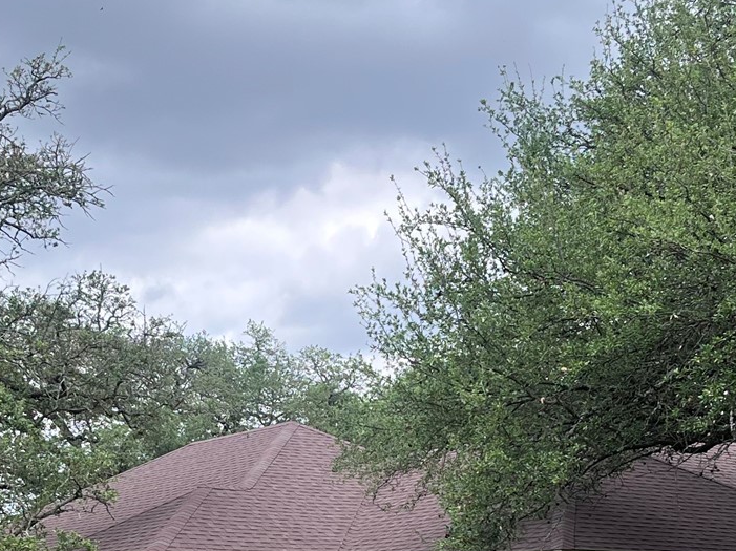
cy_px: 529
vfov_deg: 18.9
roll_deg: +0.0
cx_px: 327
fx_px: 1615
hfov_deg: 25.7
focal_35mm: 76
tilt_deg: +4.9
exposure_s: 1/1623
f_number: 1.6
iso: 50
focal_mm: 5.1
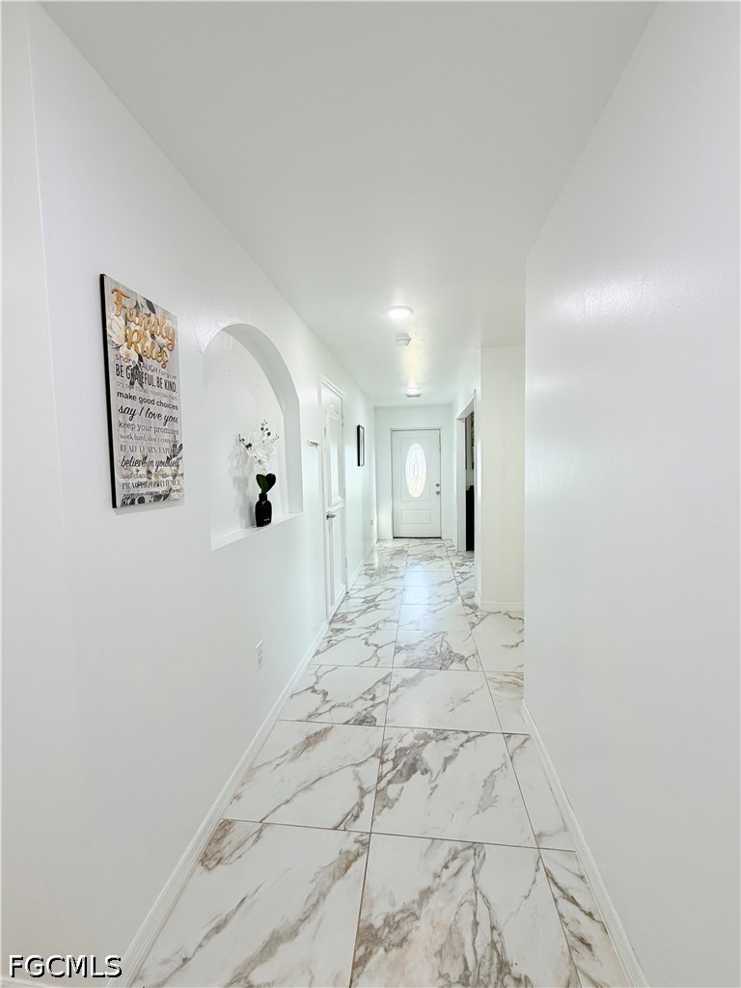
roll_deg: +1.0
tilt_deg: -5.0
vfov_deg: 102.1
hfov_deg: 85.7
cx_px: 370
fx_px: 400
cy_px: 494
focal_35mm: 14
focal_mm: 2.22
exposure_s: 1/120
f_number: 2.2
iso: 160
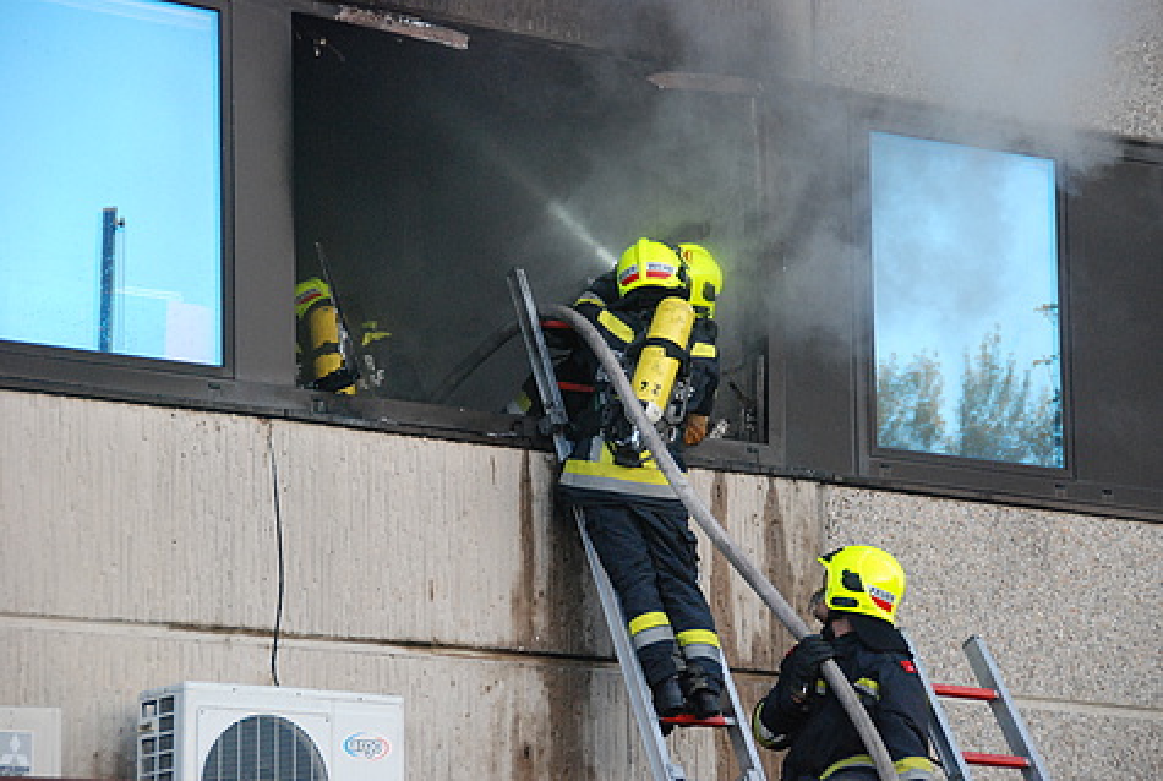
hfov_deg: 14.4
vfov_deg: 9.7
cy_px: 390
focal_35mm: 142
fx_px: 4614
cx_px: 582
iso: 1250
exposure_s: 1/100
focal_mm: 95
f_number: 5.3
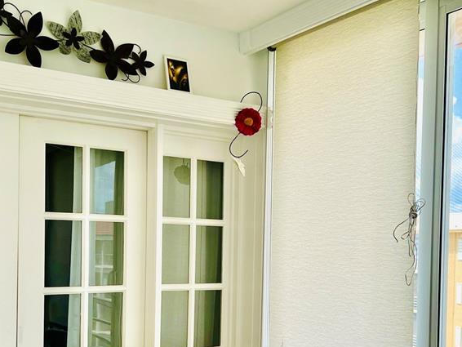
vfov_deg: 30.4
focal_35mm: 47
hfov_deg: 40.4
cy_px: 260
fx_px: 628
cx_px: 247
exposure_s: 1/461
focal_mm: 5.7
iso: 50
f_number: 1.5
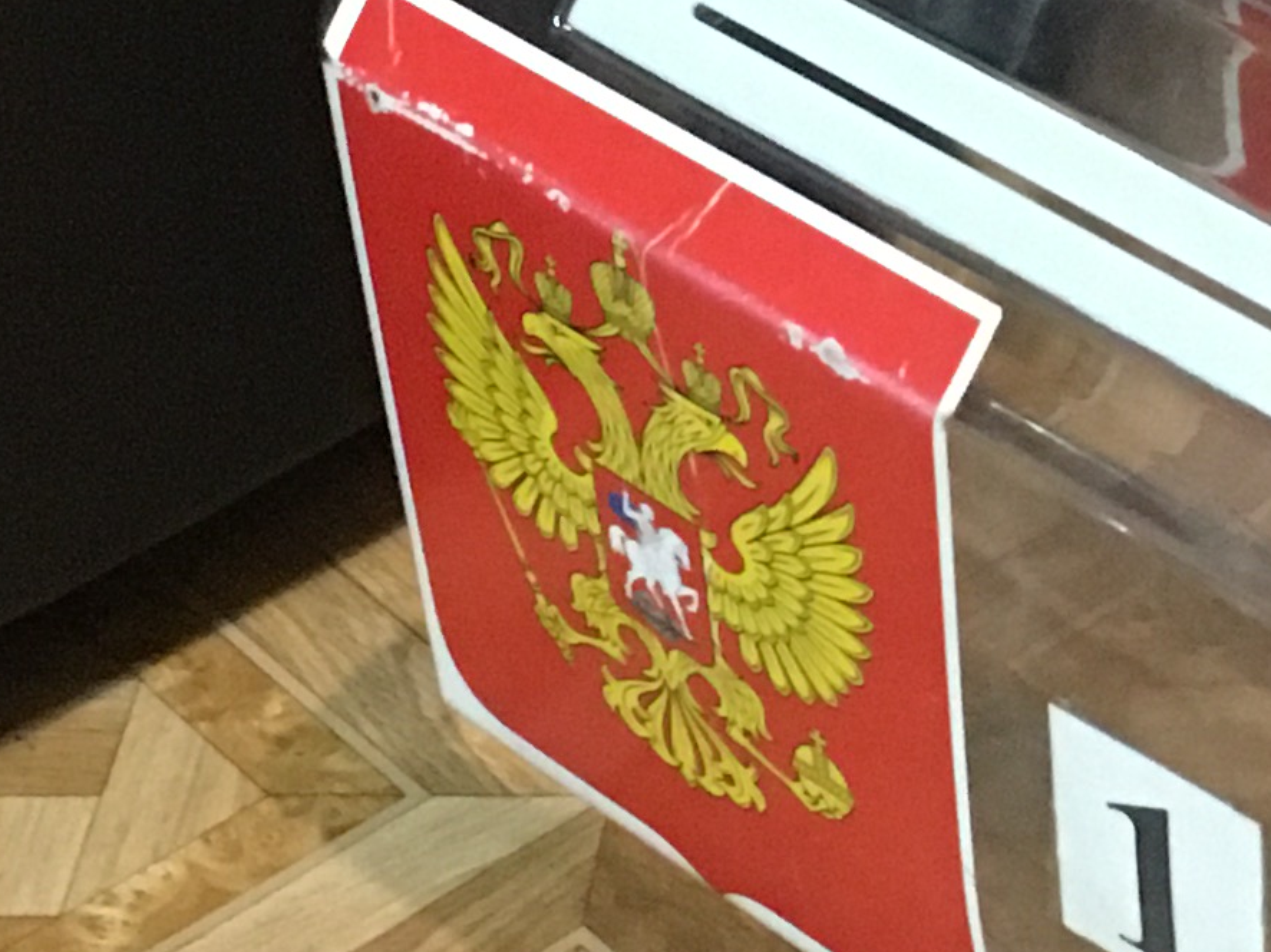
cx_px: 1336
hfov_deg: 14.6
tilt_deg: -34.6
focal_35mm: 132
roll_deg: -0.3
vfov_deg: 11.1
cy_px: 66
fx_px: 4845
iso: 320
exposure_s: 1/17
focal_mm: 4.15
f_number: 2.2
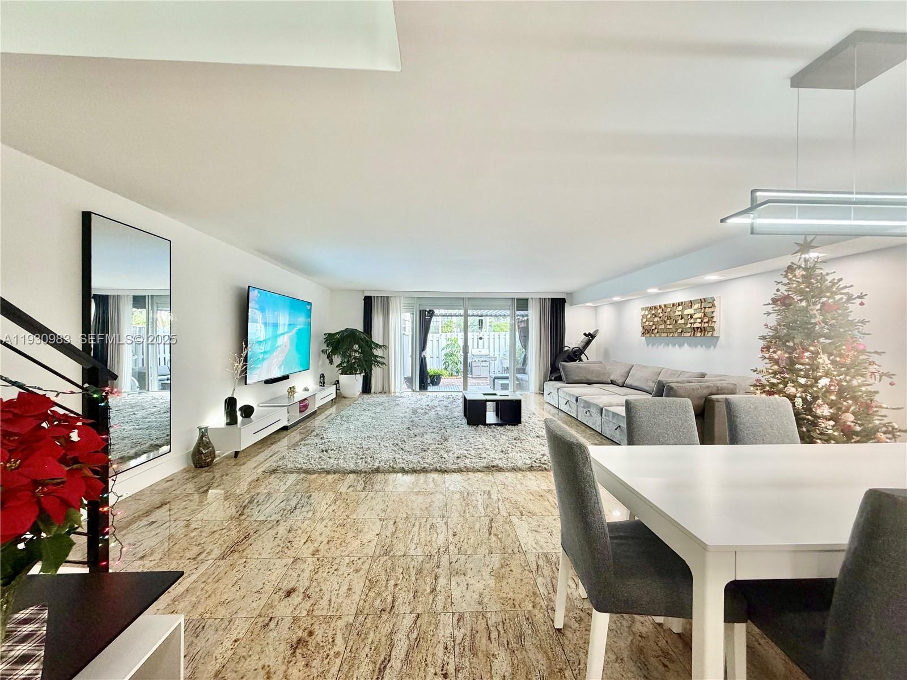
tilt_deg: +0.0
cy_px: 340
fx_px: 367
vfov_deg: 85.7
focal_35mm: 14
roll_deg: -0.9
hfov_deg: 102.1
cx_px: 454
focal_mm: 2.22
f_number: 2.2
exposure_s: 1/120
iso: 200
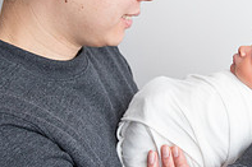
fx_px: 525
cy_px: 67
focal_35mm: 75
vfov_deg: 18.1
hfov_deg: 26.8
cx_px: 180
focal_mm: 24
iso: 320
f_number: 3.5
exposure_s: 1/200
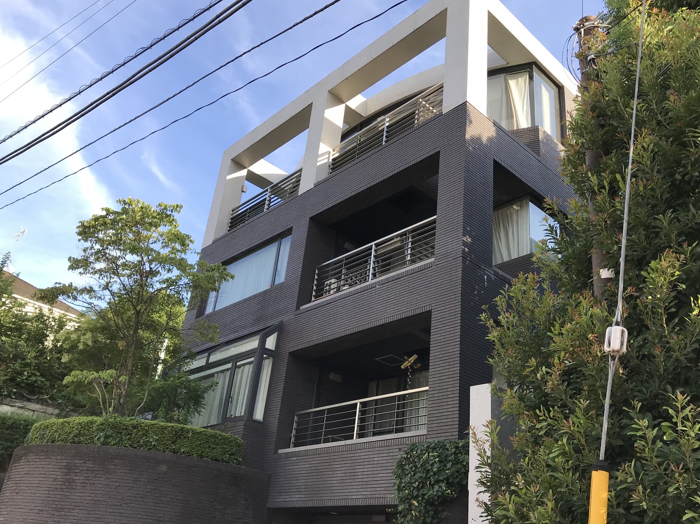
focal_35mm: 31
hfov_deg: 58.3
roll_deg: -5.6
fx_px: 627
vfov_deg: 45.4
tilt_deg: +26.0
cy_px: 276
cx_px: 372
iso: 20
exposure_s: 1/509
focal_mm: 3.99
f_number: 1.8
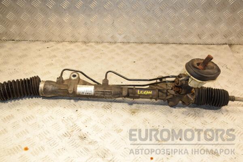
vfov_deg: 34.2
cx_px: 122
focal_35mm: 39
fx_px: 263
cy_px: 81
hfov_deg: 49.6
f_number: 5.6
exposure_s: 1/200
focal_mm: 26
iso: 800
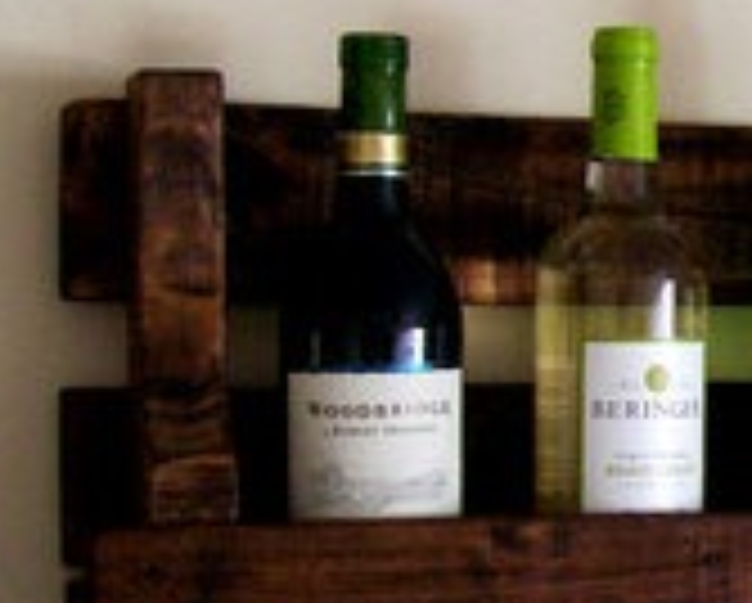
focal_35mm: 105
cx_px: 982
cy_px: 506
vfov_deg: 14.6
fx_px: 2340
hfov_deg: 17.2
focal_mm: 6
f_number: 2.7
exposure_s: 1/13
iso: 160
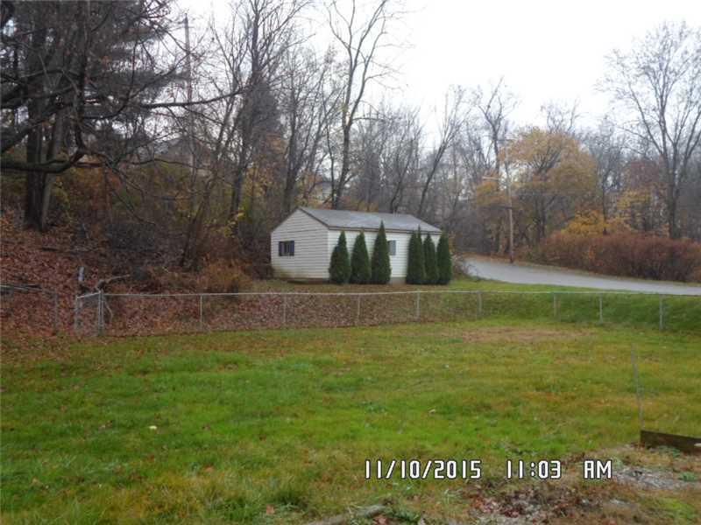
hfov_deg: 51.4
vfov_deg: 39.7
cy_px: 262
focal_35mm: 36
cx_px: 350
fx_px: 729
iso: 80
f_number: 3
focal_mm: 6.5
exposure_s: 1/90
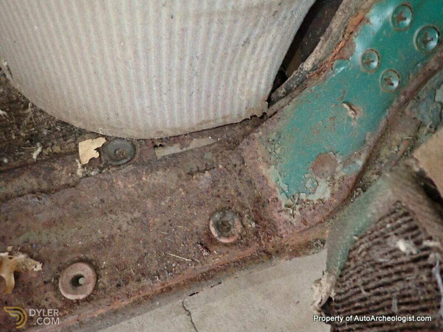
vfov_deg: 54.9
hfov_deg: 69.4
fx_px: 320
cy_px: 166
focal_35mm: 25
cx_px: 222
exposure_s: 1/25
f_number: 2
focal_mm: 4.5
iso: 800
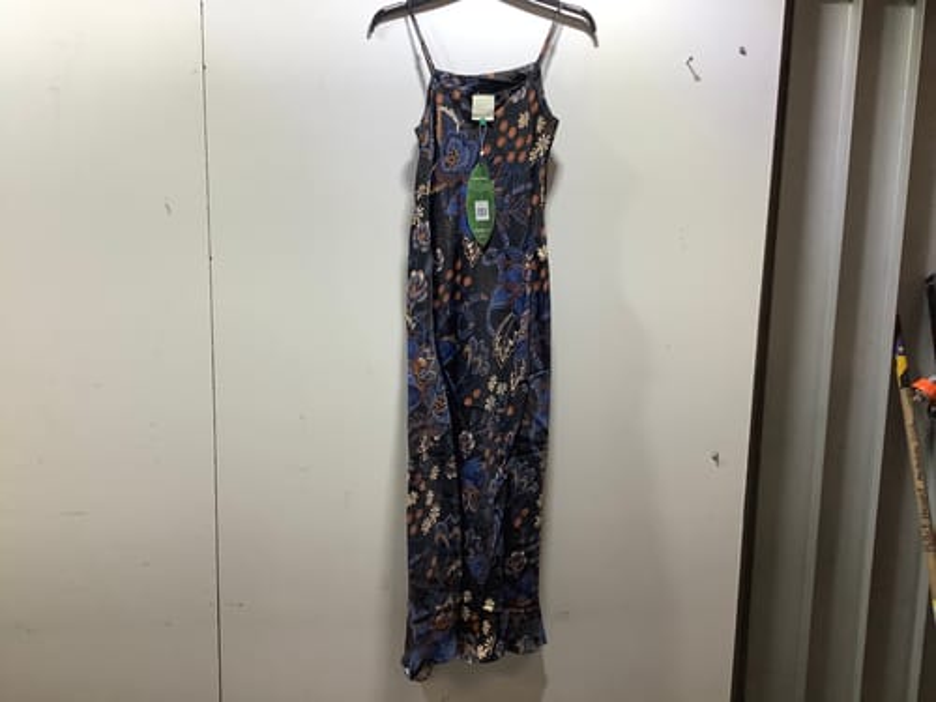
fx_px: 838
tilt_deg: -9.3
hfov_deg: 58.4
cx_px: 468
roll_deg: +0.4
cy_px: 351
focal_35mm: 31
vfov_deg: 45.4
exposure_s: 1/100
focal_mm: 3.3
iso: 64
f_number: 2.4
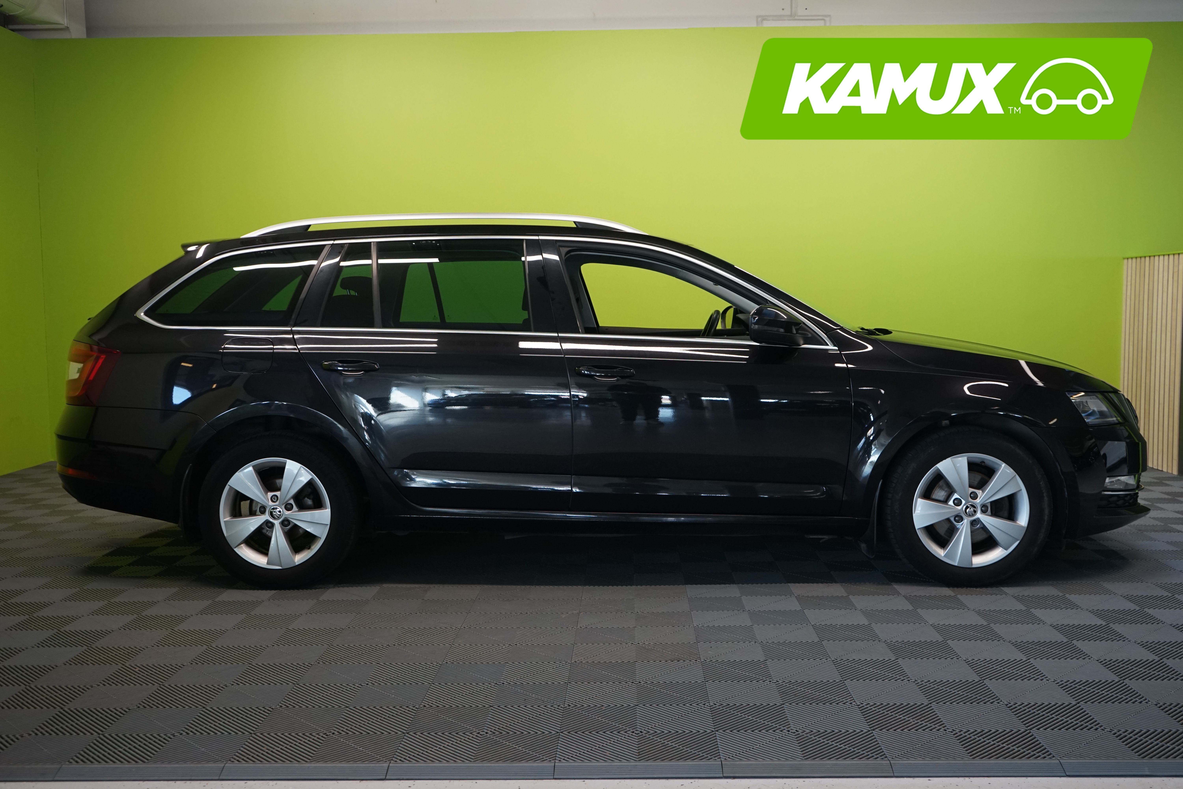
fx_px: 1150
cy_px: 394
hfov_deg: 54.4
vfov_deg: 37.9
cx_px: 592
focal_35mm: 35
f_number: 6.3
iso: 1250
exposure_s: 1/30
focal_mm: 35
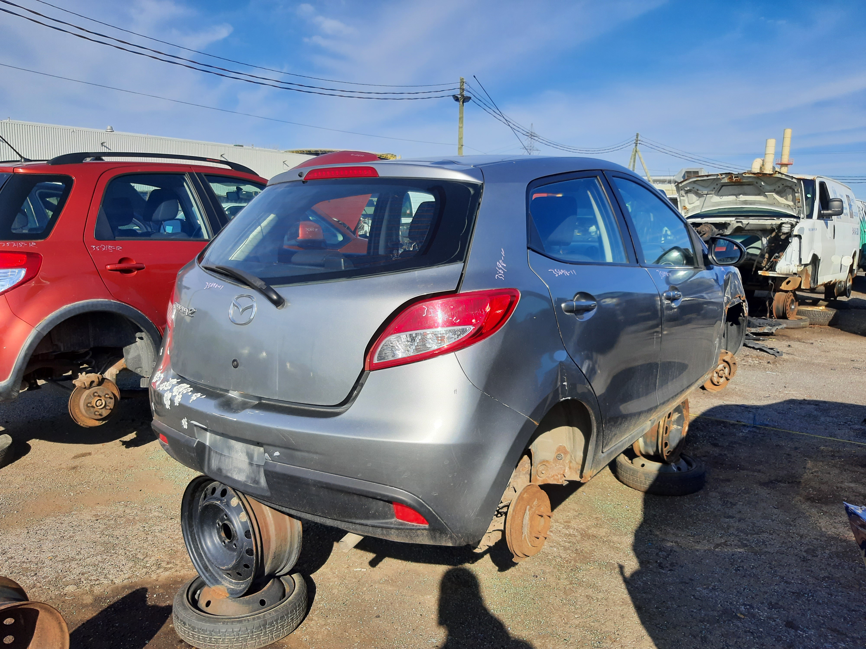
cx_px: 433
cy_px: 324
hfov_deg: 67.3
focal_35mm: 26
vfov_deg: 53.1
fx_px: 650
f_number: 1.7
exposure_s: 1/1629
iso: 40
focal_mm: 3.92
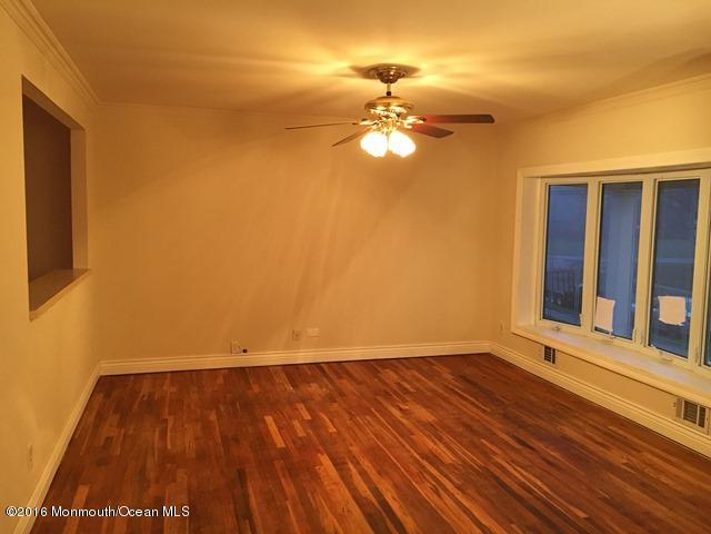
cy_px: 267
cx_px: 356
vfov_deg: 48.2
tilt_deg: -6.1
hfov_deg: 61.7
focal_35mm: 29
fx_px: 596
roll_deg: -1.4
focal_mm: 4.15
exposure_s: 1/15
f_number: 2.2
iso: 200
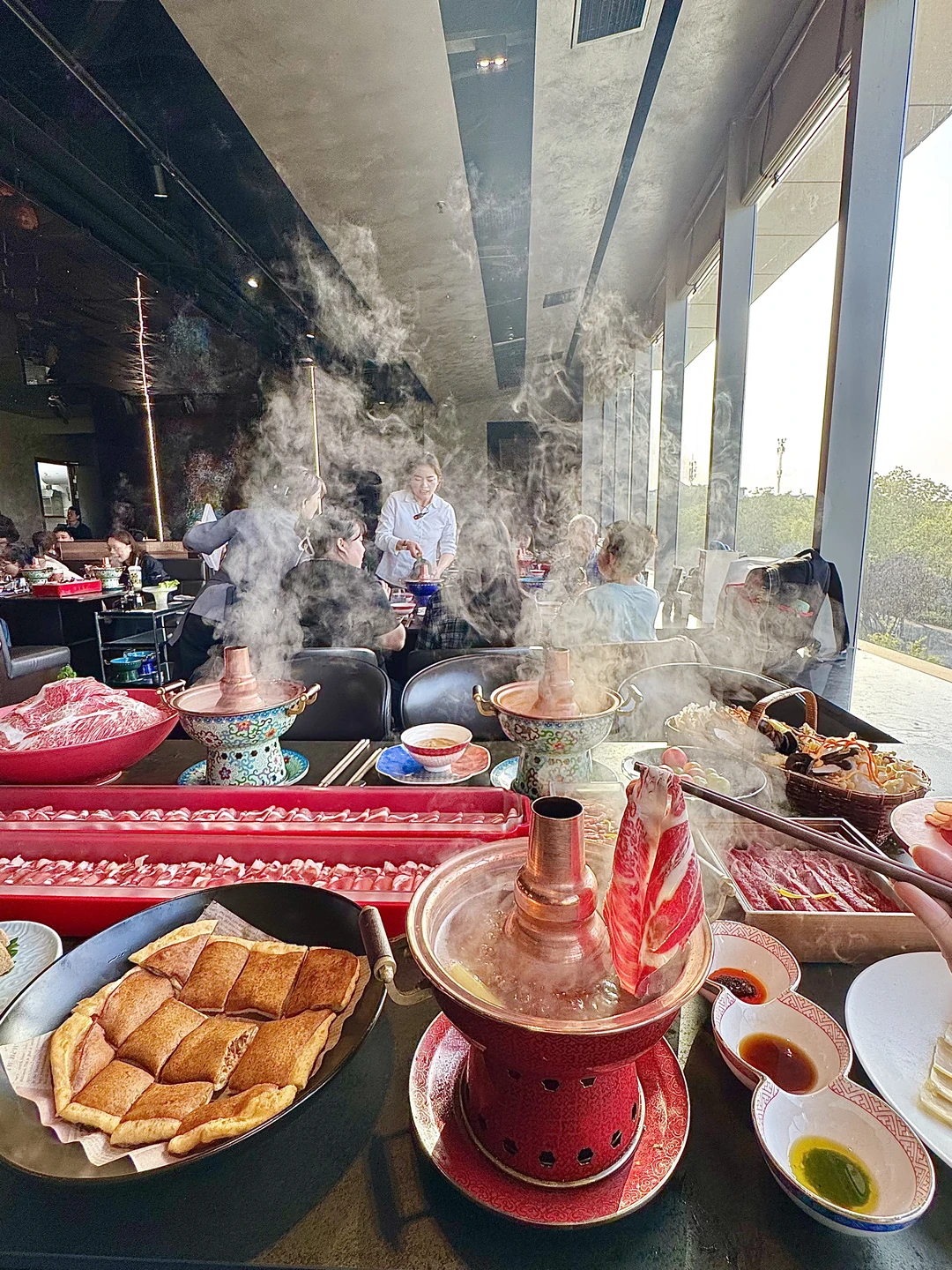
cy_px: 635
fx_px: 513
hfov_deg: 85.7
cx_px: 476
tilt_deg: -9.4
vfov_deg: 102.1
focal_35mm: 14
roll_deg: -0.2
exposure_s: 1/99
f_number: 2.2
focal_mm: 2.22
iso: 40
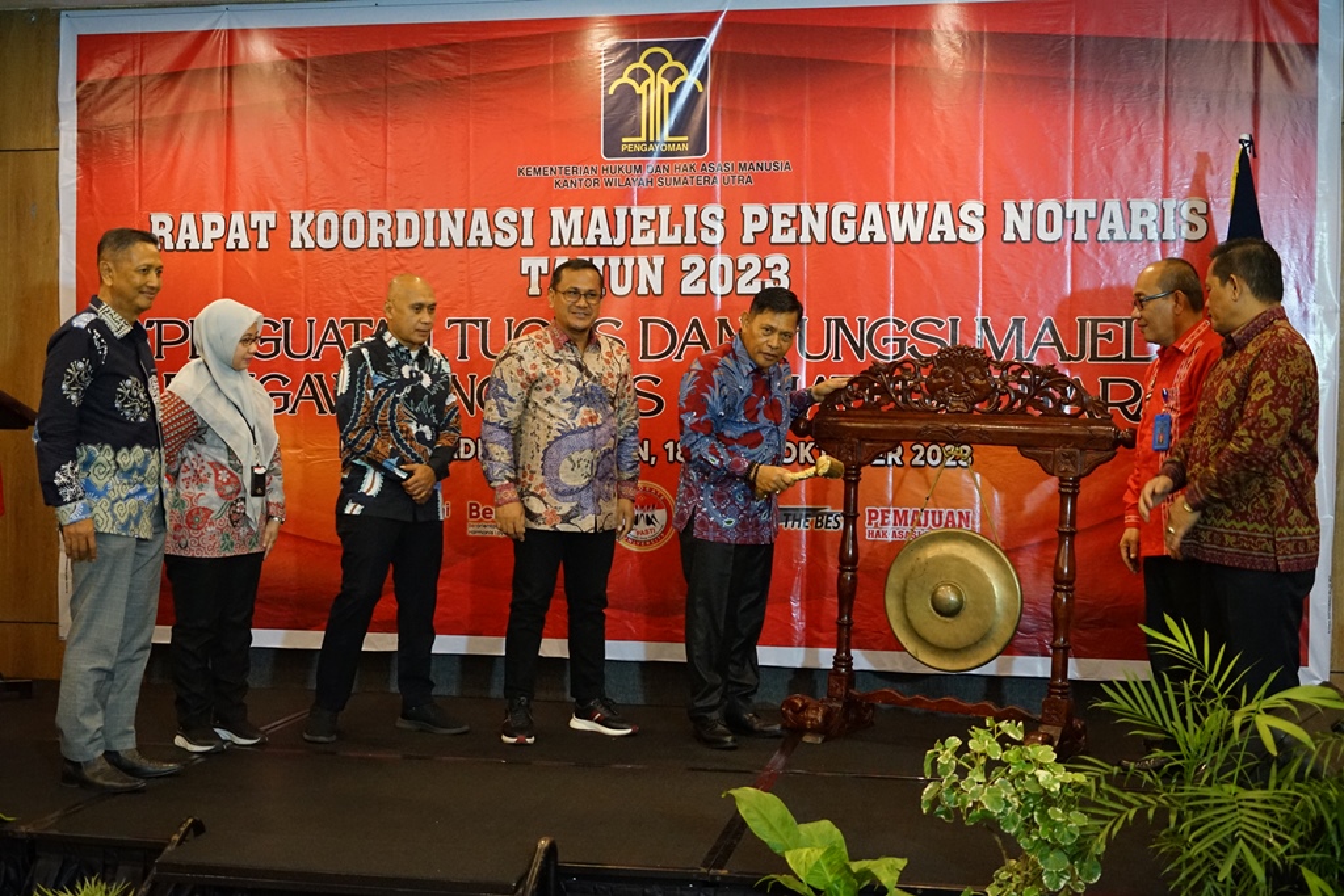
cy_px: 448
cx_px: 672
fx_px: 1643
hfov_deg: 44.5
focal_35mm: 44
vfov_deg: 30.5
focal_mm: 44
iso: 5000
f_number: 4.5
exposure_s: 1/60
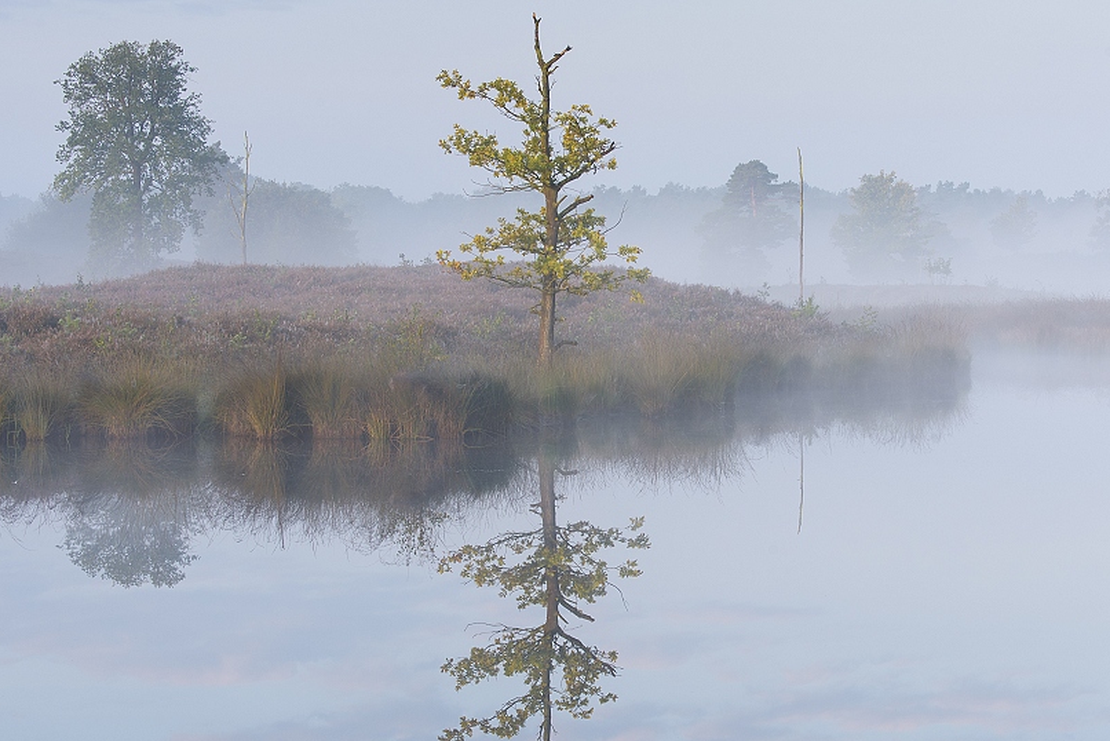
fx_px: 3331
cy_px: 401
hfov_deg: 18.9
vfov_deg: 12.7
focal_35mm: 108
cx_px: 701
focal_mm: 85
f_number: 13
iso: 100
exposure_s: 1/20
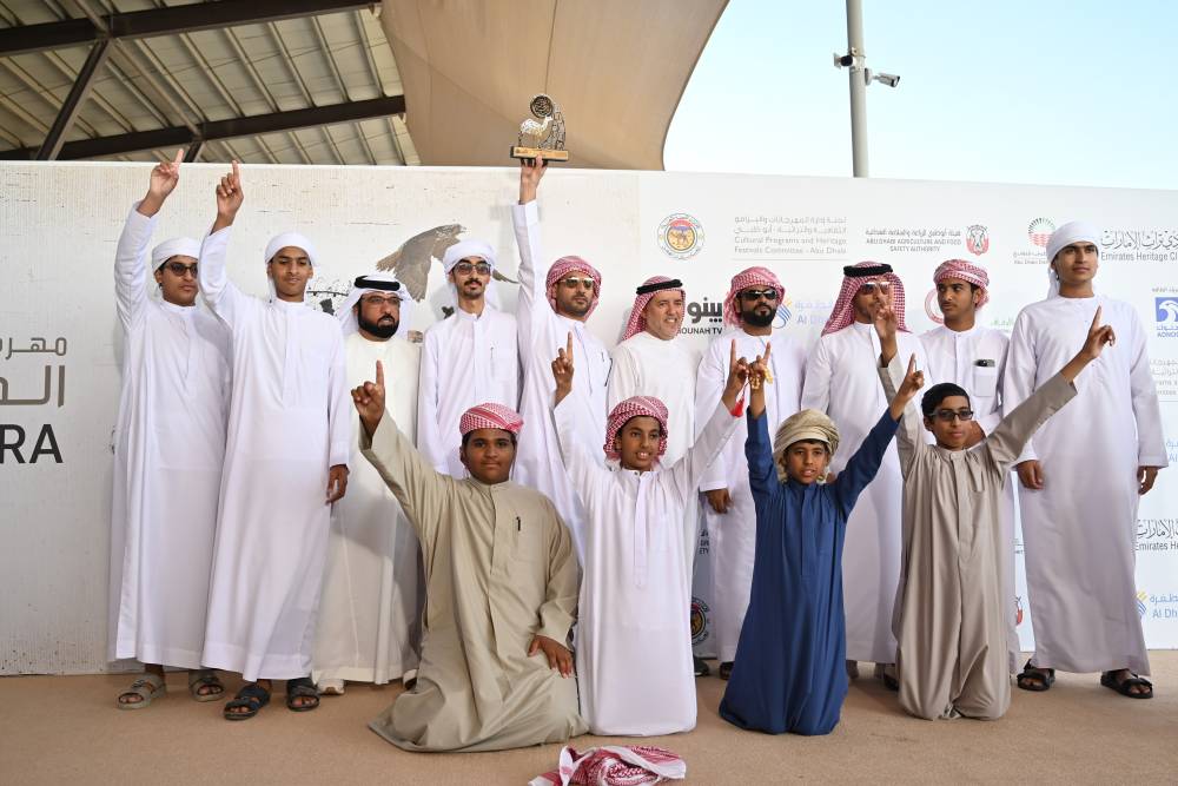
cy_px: 393
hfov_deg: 59.5
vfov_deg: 41.7
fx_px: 1031
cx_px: 589
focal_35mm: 32
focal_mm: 31.5
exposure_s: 1/500
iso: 250
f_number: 4
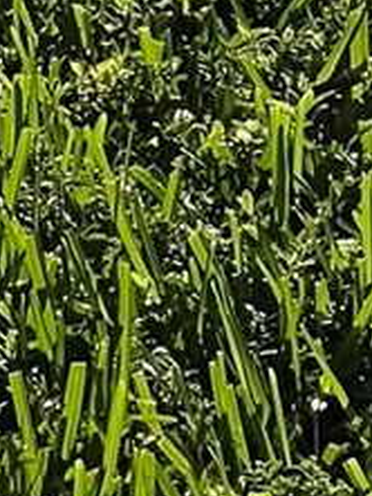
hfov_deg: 2.6
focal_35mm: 558
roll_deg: -1.6
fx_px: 7988
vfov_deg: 3.4
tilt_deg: -12.4
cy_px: -1248
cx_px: 1336
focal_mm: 9
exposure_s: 1/1575
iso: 32
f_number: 2.8
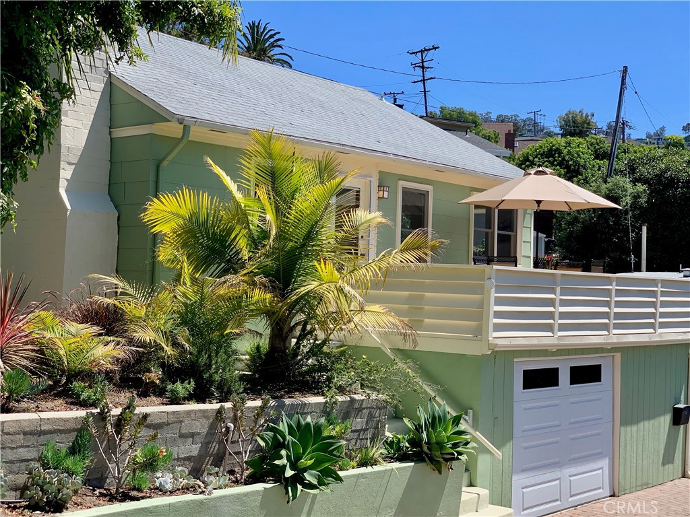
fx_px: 1037
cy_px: 258
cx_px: 345
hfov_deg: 36.8
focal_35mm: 52
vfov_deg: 28.0
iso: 16
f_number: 2.4
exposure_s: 1/841
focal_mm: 6
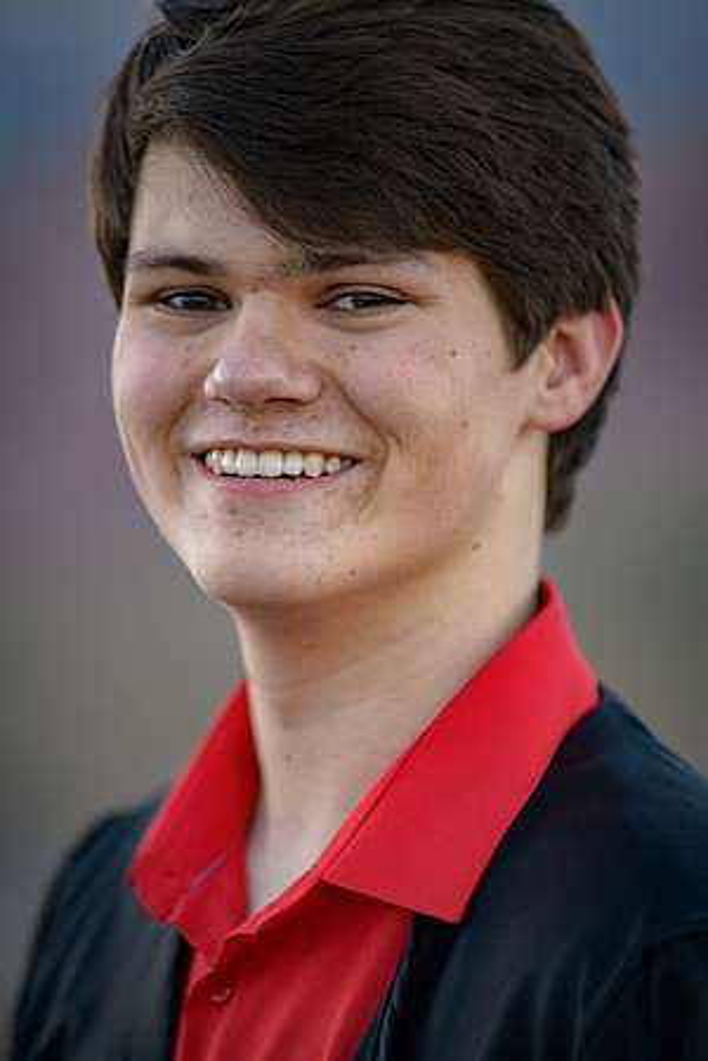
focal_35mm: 200
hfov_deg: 6.9
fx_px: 5900
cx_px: 354
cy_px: 530
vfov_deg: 10.3
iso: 250
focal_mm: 200
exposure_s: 1/640
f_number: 2.8
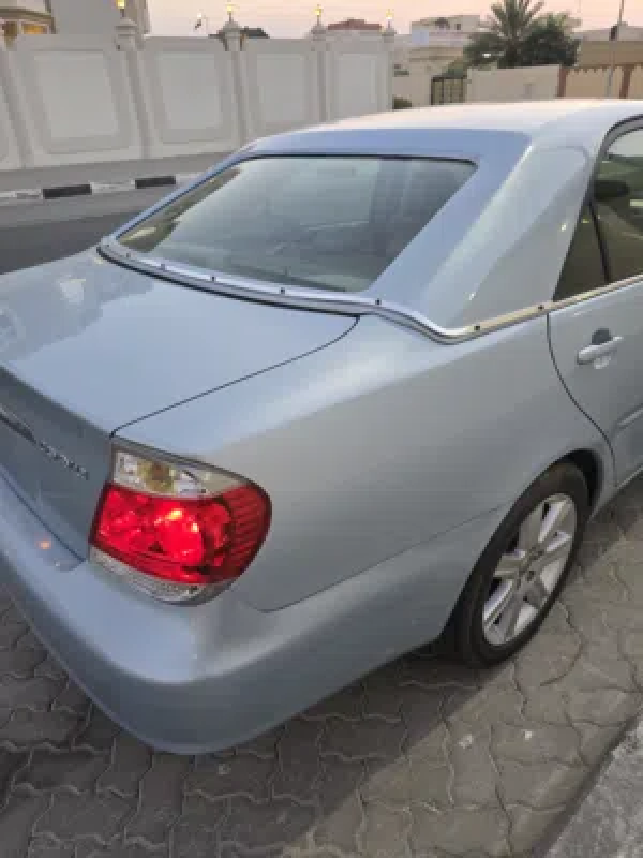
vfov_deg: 73.9
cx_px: 322
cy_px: 429
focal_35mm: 23
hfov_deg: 58.9
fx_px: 570
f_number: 1.7
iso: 250
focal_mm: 6.3
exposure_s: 1/100
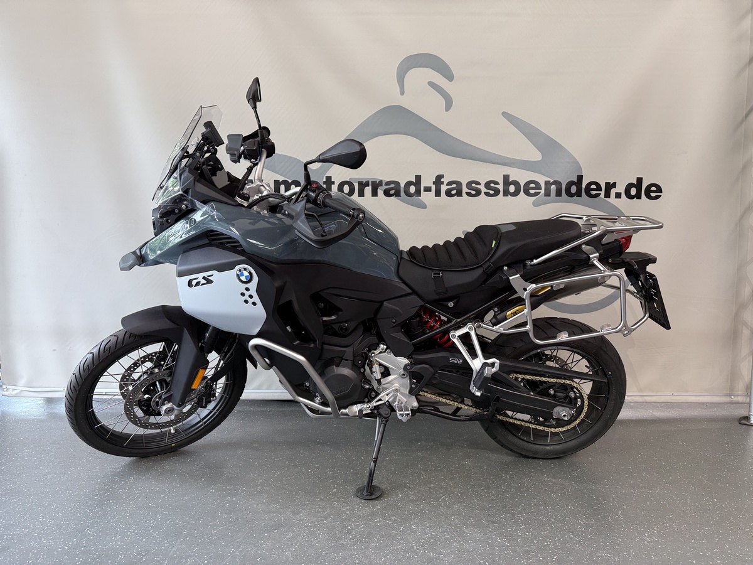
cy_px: 282
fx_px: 522
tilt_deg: -3.9
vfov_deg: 56.8
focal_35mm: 24
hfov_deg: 71.6
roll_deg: -1.3
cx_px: 376
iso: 125
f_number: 1.78
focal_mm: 6.76
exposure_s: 1/100
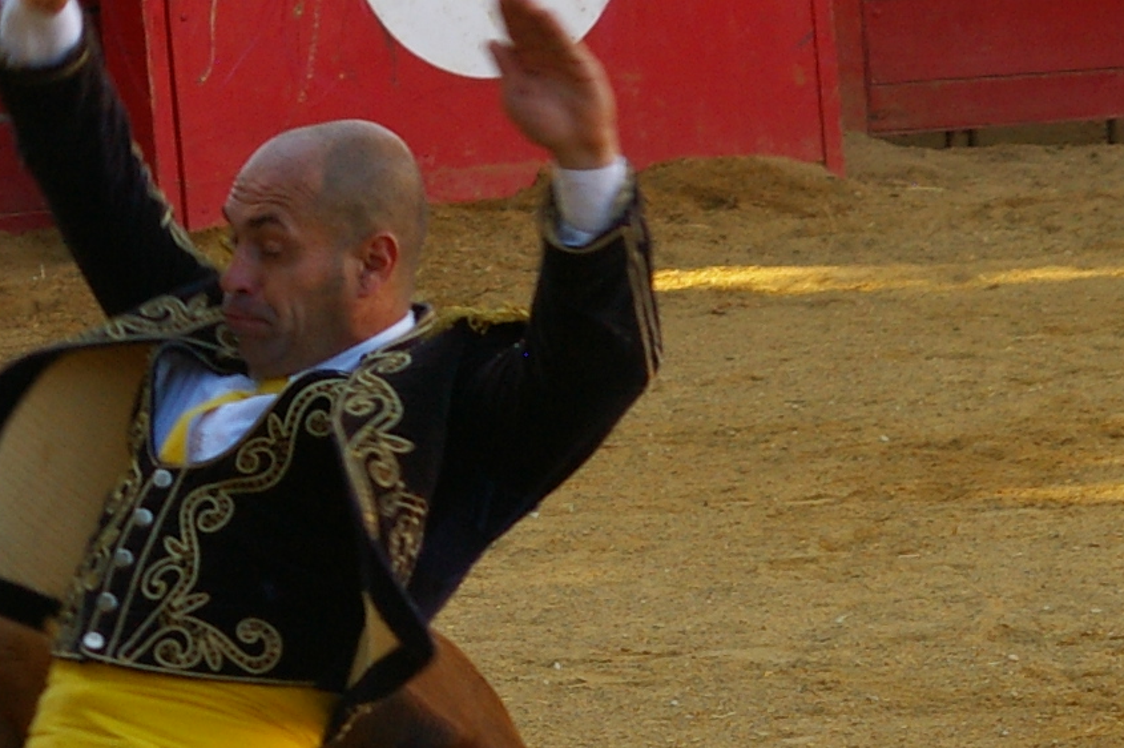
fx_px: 16659
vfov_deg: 2.6
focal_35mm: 534
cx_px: 366
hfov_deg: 3.9
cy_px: 777
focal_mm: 100
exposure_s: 1/350
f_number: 5.6
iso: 400
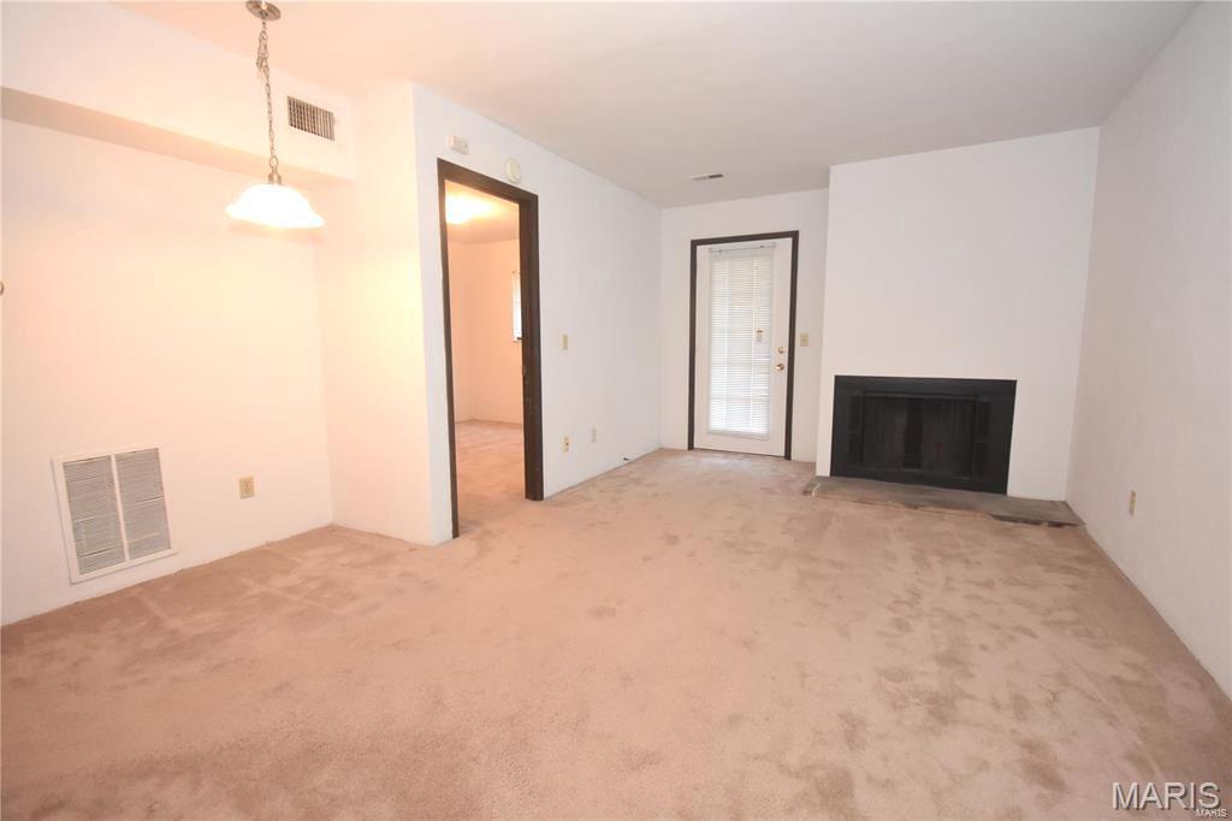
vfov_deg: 77.3
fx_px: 513
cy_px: 410
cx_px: 616
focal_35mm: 15
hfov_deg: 100.4
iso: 900
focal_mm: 10
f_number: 4
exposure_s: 1/60
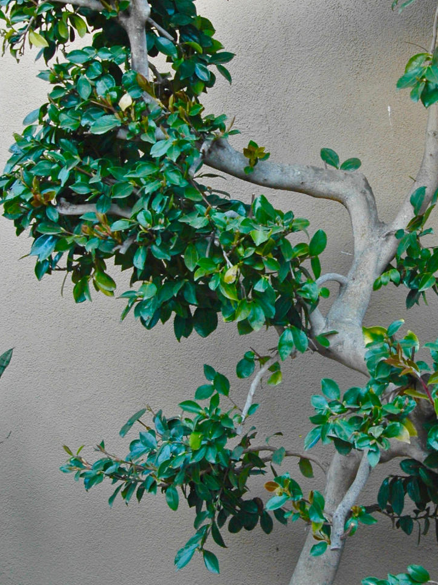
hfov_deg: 20.3
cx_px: 311
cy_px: 221
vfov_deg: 27.0
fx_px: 1216
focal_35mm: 72
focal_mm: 24
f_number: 5
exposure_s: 1/100
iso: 400
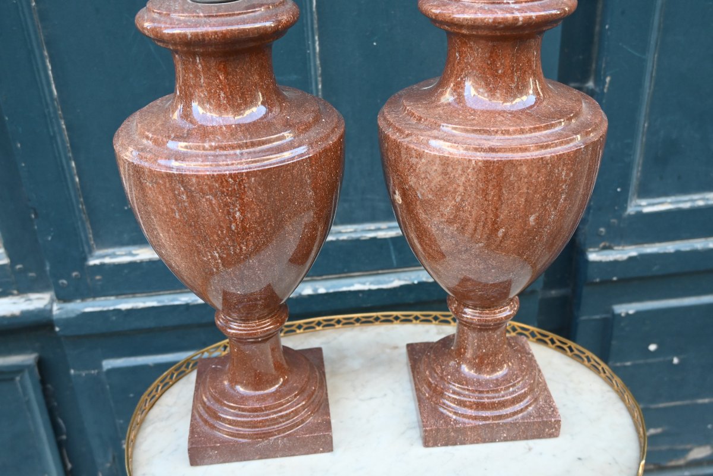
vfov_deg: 36.2
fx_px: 728
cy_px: 238
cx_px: 356
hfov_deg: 52.2
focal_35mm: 37
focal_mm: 24.5
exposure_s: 1/125
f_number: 3.8
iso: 560
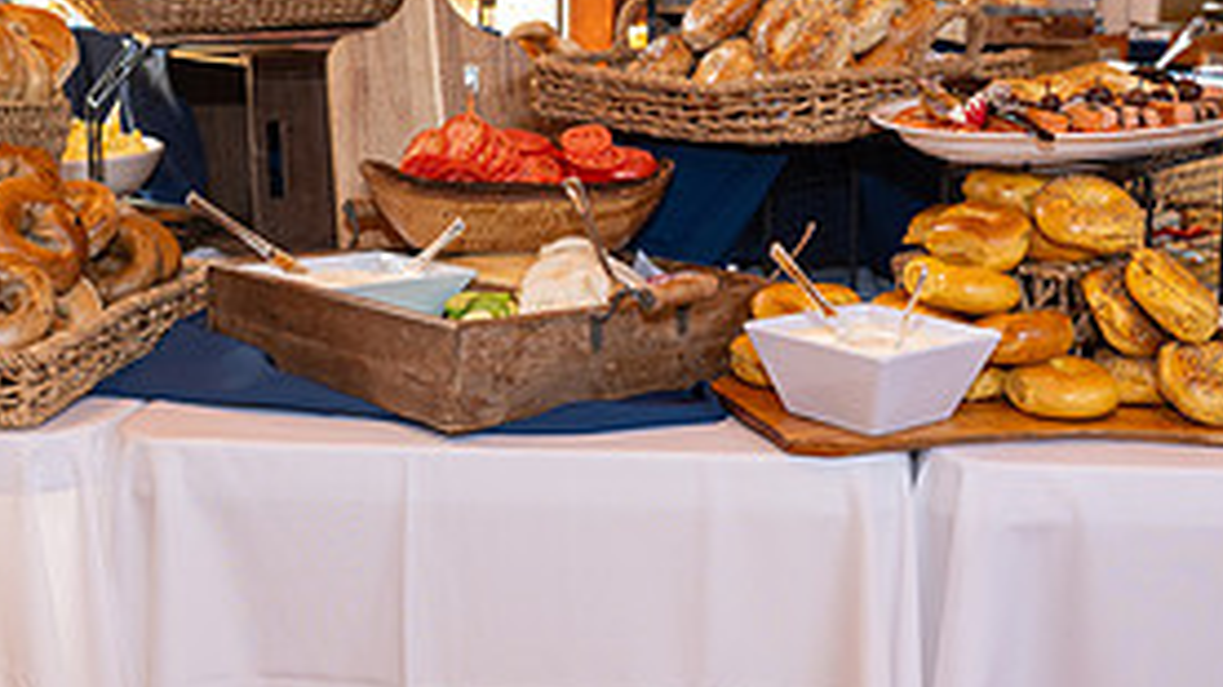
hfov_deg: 37.6
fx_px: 1783
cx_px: 762
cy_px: 326
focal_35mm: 55
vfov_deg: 21.8
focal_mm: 25
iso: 640
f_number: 4
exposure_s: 1/250
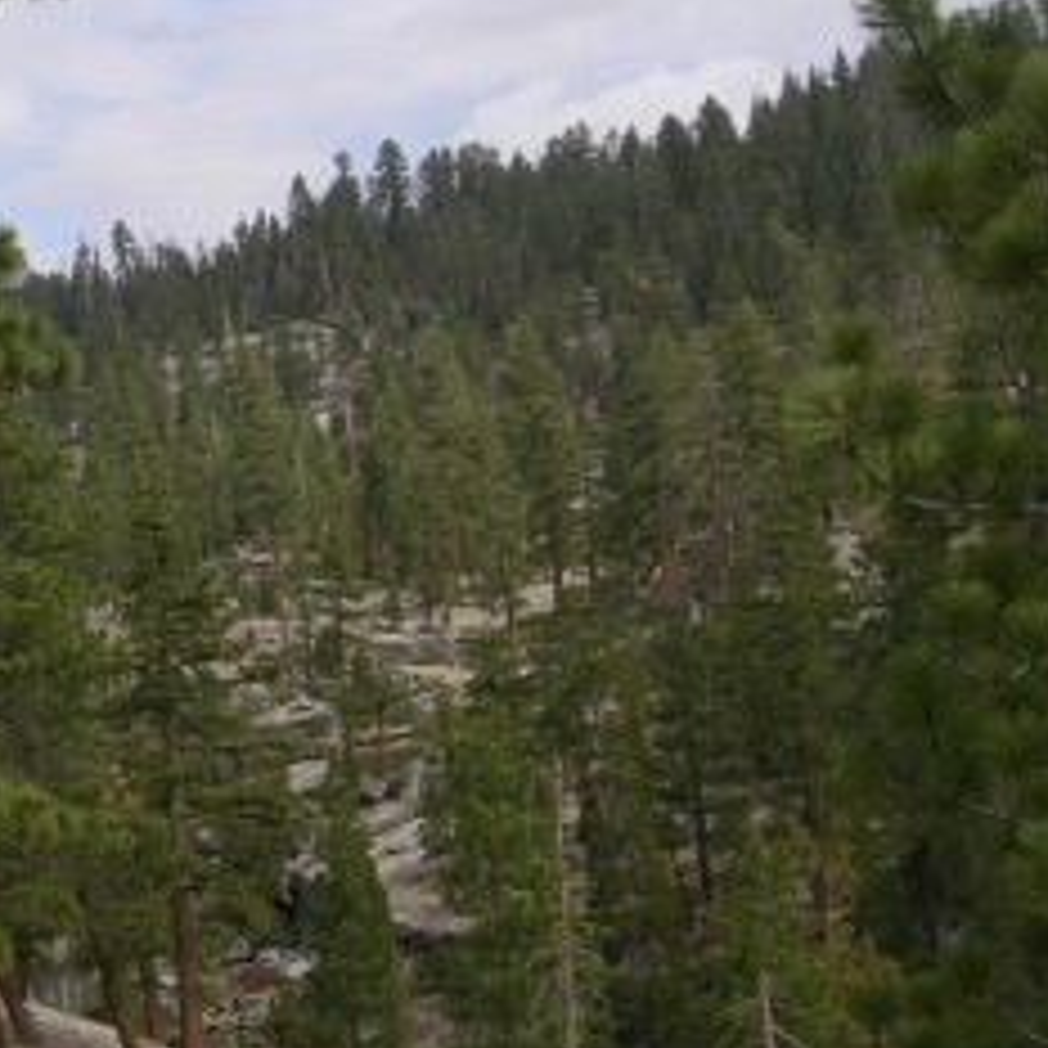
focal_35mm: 102
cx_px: -13
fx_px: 3494
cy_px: 279
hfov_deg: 16.7
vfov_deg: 17.0
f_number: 5.6
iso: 50
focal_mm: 8.9
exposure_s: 1/254
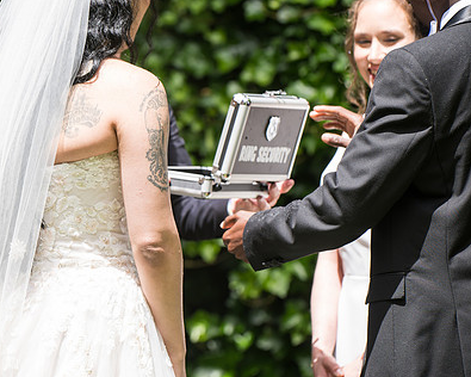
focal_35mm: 269
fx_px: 3750
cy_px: 160
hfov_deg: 7.2
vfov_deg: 5.8
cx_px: 129
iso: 100
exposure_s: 1/400
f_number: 4
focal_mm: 195
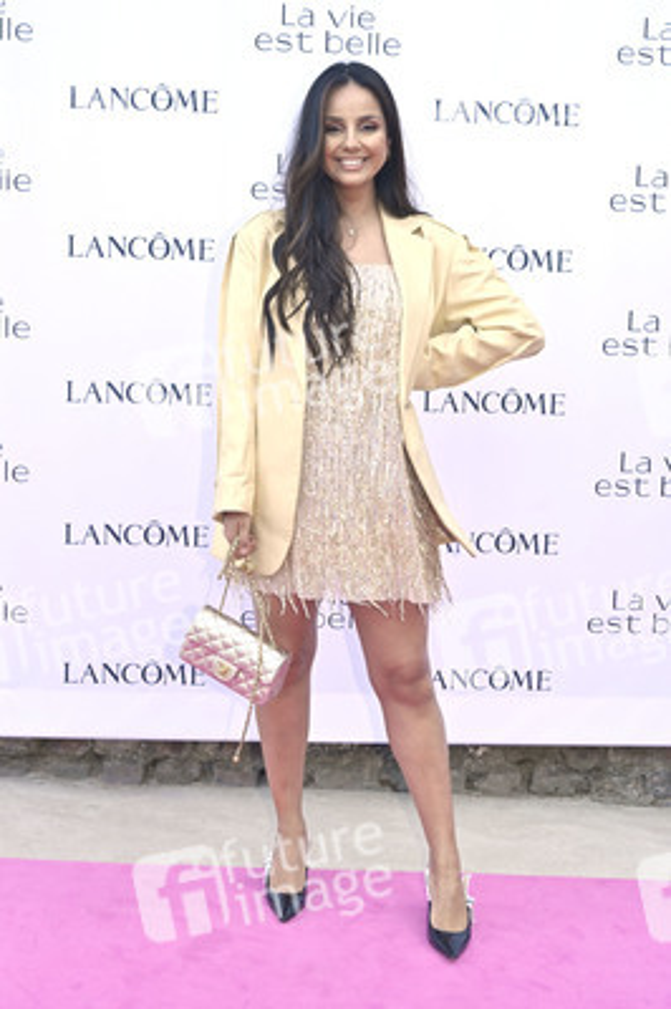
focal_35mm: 39
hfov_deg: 34.2
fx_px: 1092
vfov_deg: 49.6
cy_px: 504
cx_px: 336
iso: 800
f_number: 7.1
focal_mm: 39
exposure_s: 1/200
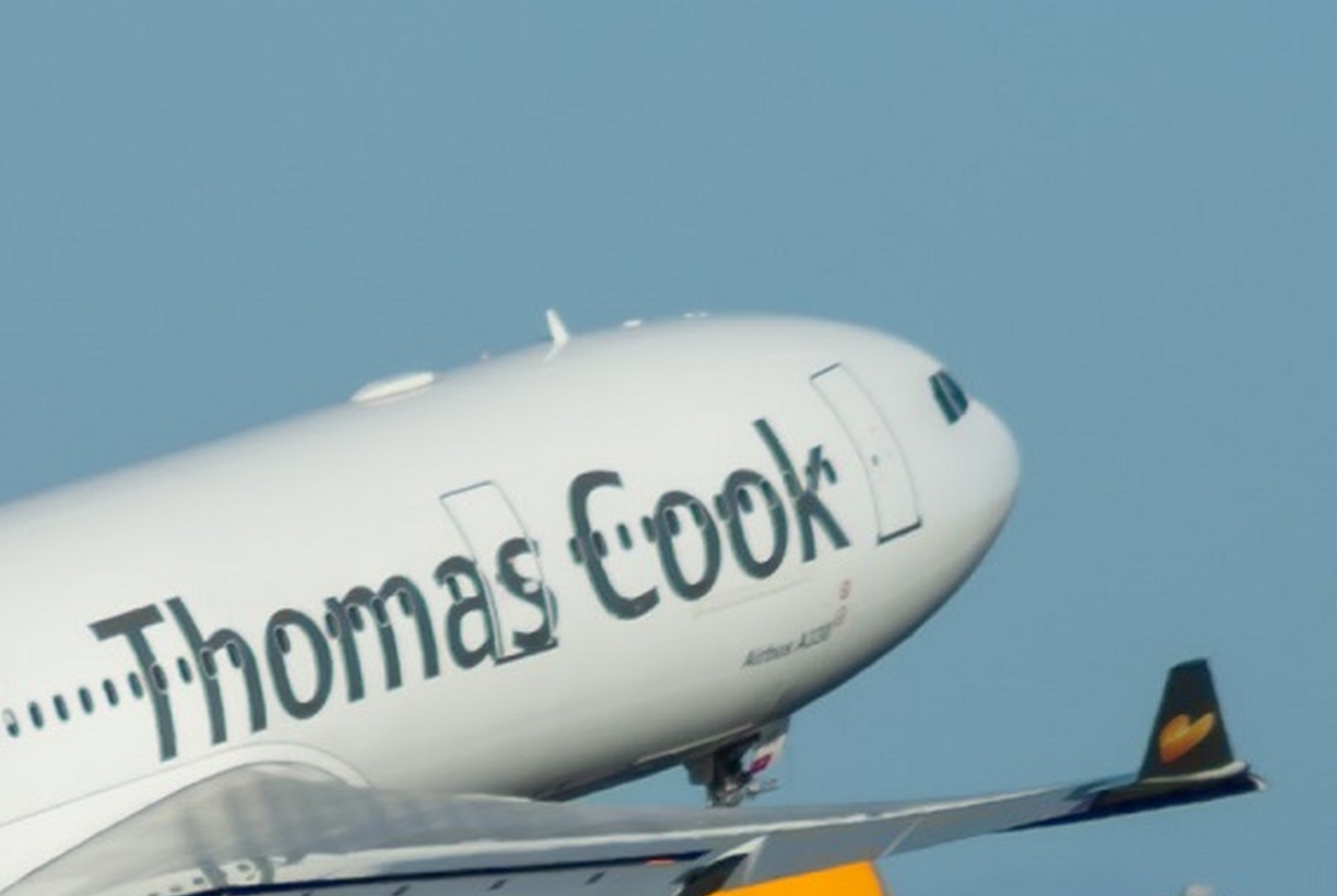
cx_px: -541
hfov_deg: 1.1
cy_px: 717
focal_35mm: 1896
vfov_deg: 0.7
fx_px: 70525
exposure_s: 1/1600
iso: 100
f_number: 7.1
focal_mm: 300
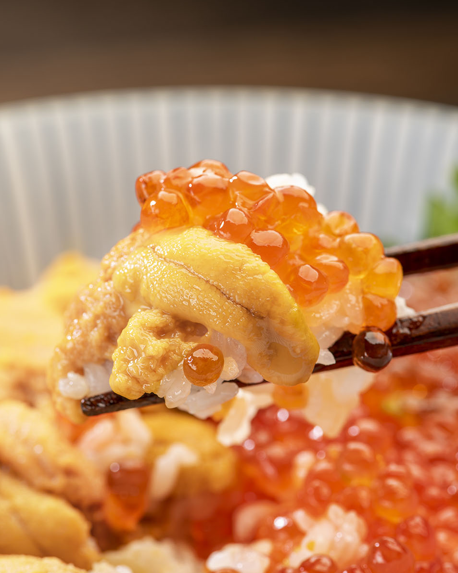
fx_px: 2525
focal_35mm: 149
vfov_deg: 12.9
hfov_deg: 10.4
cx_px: 194
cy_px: 287
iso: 50
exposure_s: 1/125
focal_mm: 105
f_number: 9
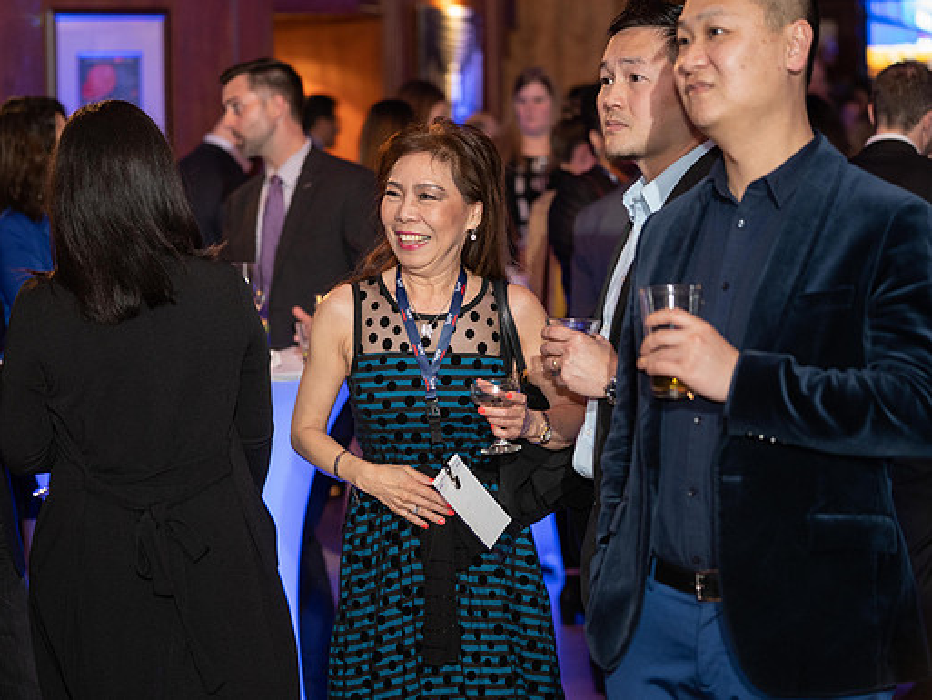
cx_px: 407
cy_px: 350
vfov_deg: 17.0
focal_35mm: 87
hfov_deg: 22.5
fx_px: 2343
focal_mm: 80
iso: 2500
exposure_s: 1/50
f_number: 2.8
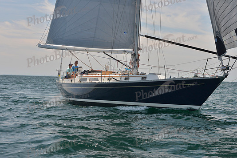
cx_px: 112
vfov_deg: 17.9
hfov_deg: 26.6
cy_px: 73
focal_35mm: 76
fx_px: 500
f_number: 7.1
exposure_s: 1/800
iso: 400
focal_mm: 70
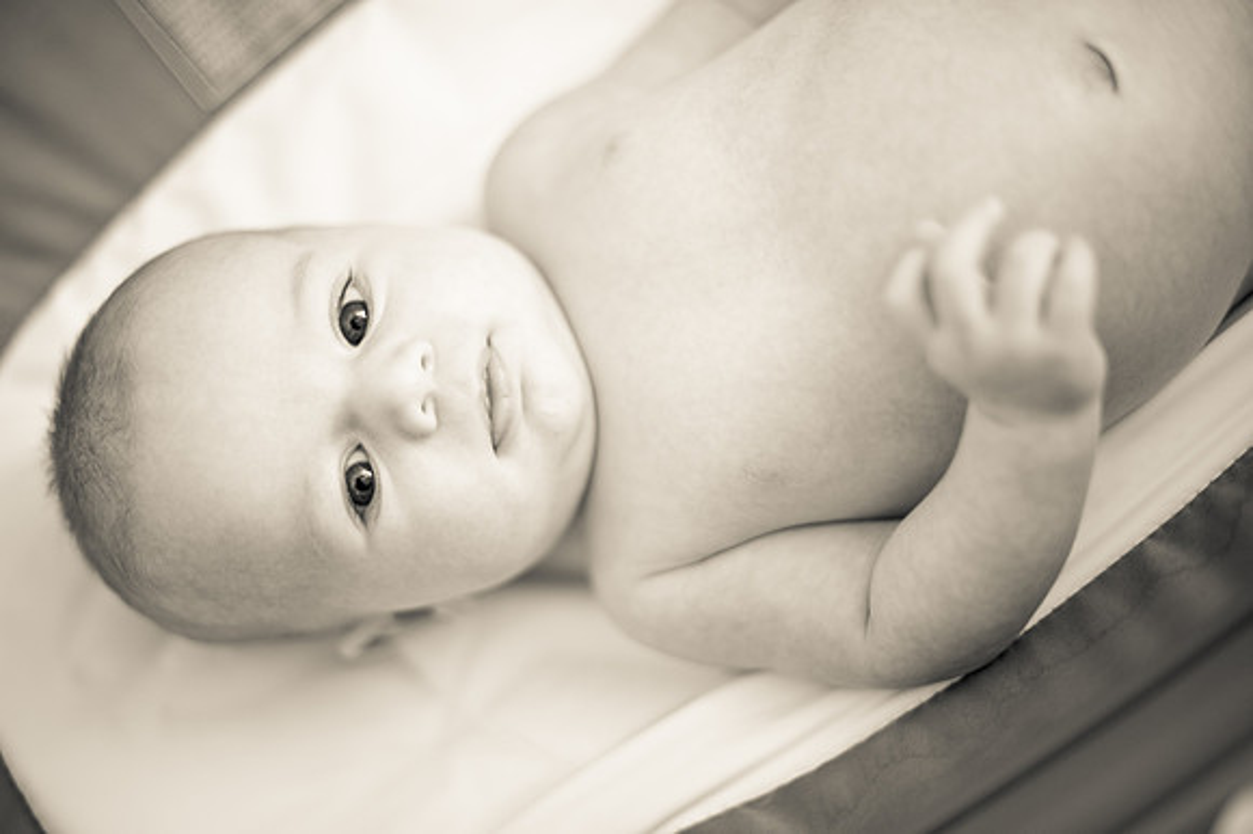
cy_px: 417
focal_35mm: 50
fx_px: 1739
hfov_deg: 39.6
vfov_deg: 27.0
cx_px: 626
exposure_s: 1/80
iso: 200
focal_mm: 50
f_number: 1.4
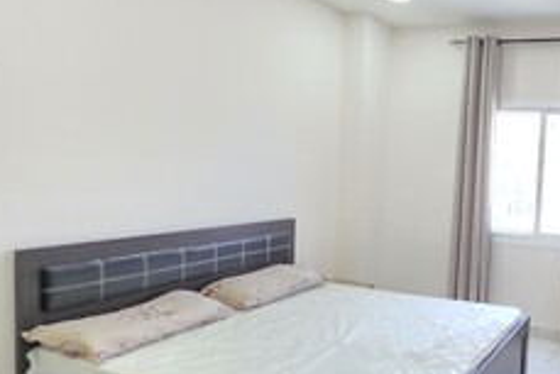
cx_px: 542
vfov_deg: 48.0
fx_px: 420
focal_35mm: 27
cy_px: 192
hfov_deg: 54.7
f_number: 1.9
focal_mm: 2.2
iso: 400
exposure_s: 1/100
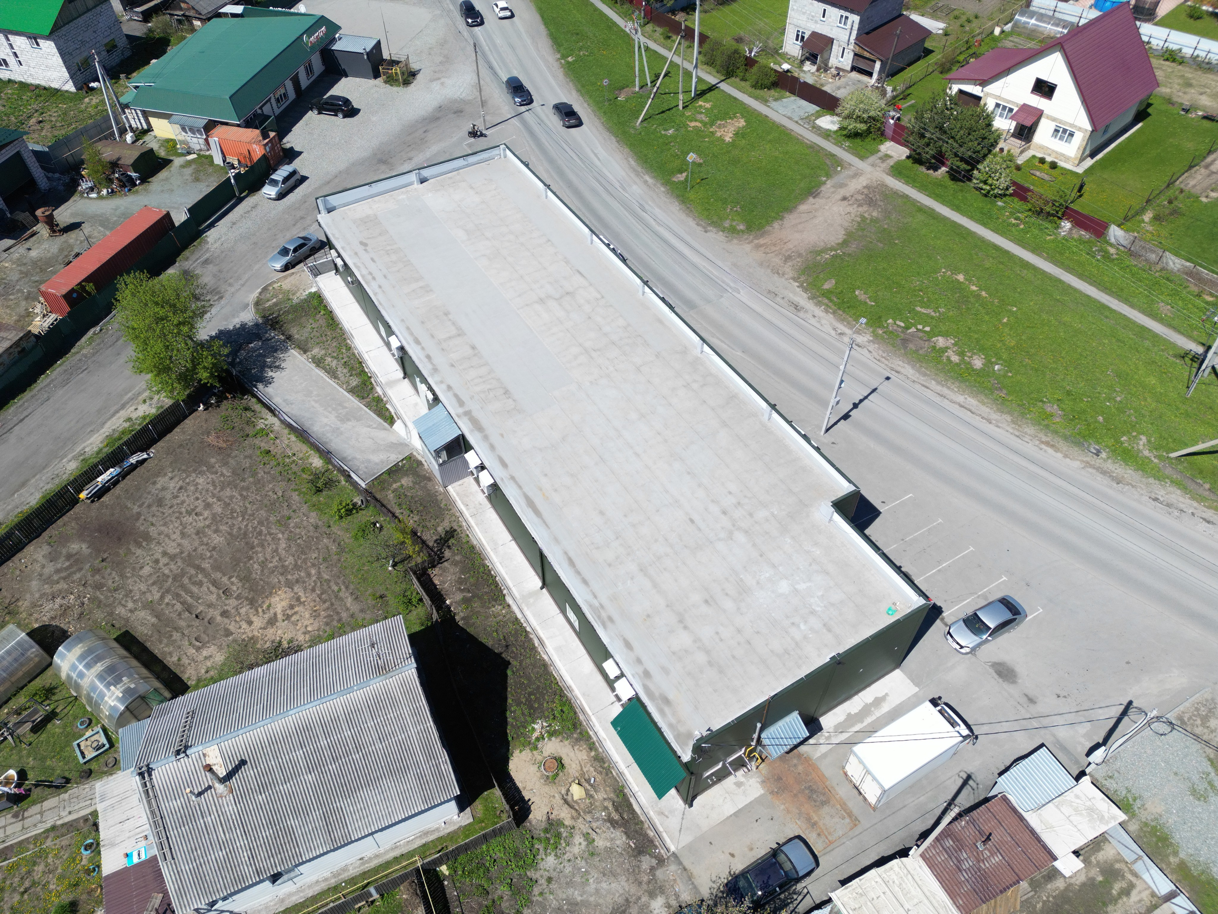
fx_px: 844
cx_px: 609
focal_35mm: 24
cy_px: 457
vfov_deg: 56.8
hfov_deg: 71.6
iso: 110
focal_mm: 6.72
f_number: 1.7
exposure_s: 1/3000
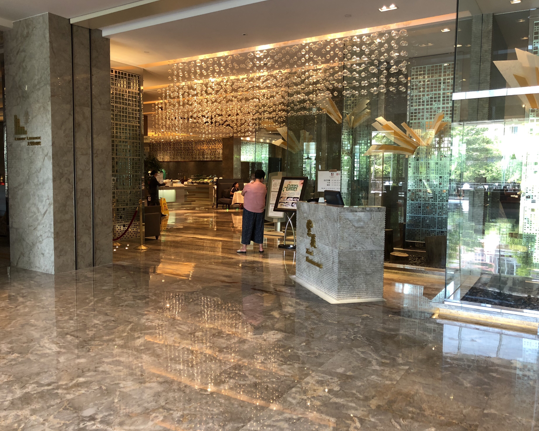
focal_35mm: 30
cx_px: 243
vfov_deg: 48.5
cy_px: 218
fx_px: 479
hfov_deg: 58.7
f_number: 1.8
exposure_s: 1/17
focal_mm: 4
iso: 40
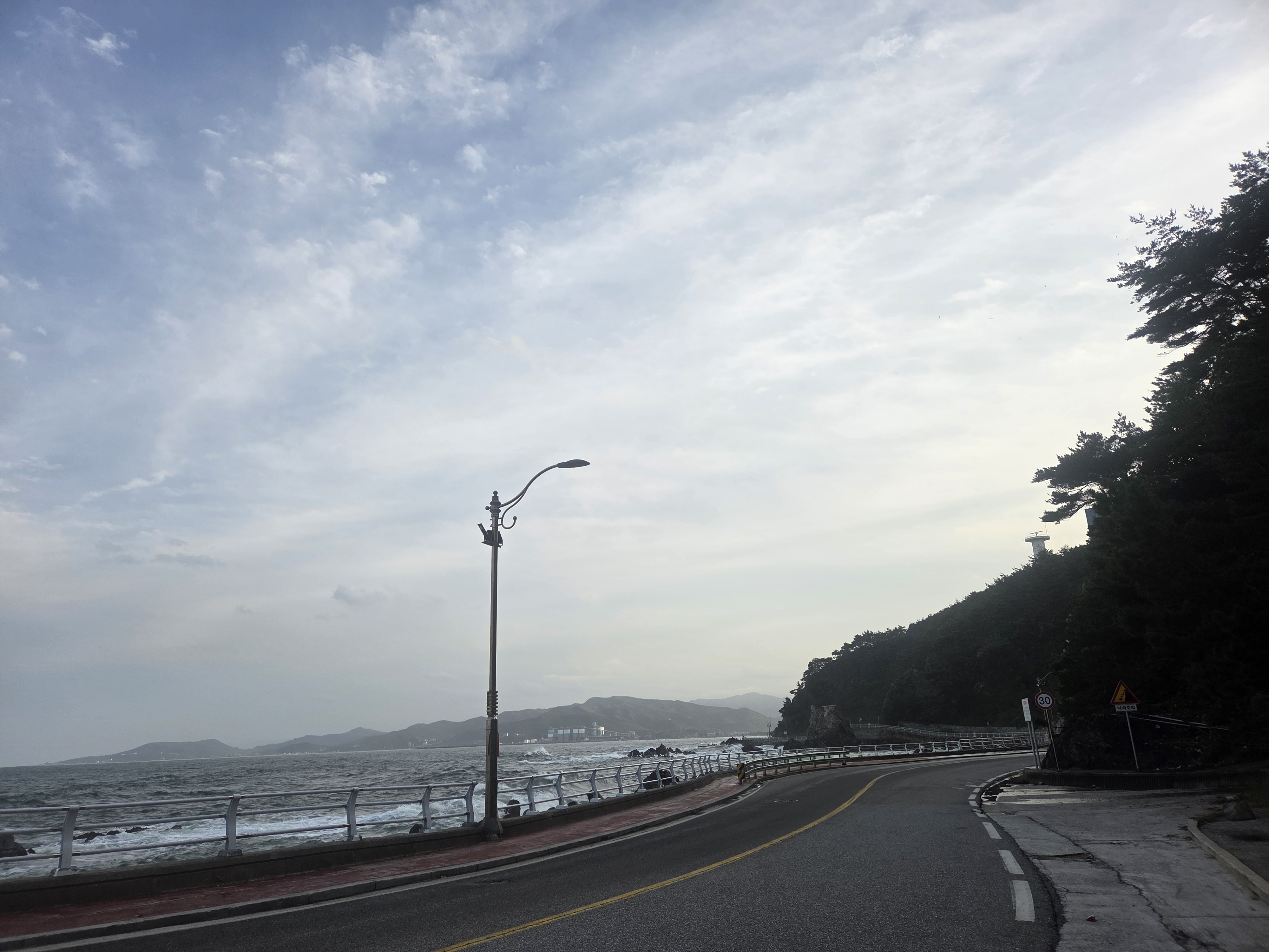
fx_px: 843
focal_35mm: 23
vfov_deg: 58.9
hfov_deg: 73.9
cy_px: 476
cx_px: 634
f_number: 1.8
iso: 80
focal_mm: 5.4
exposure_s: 1/3084
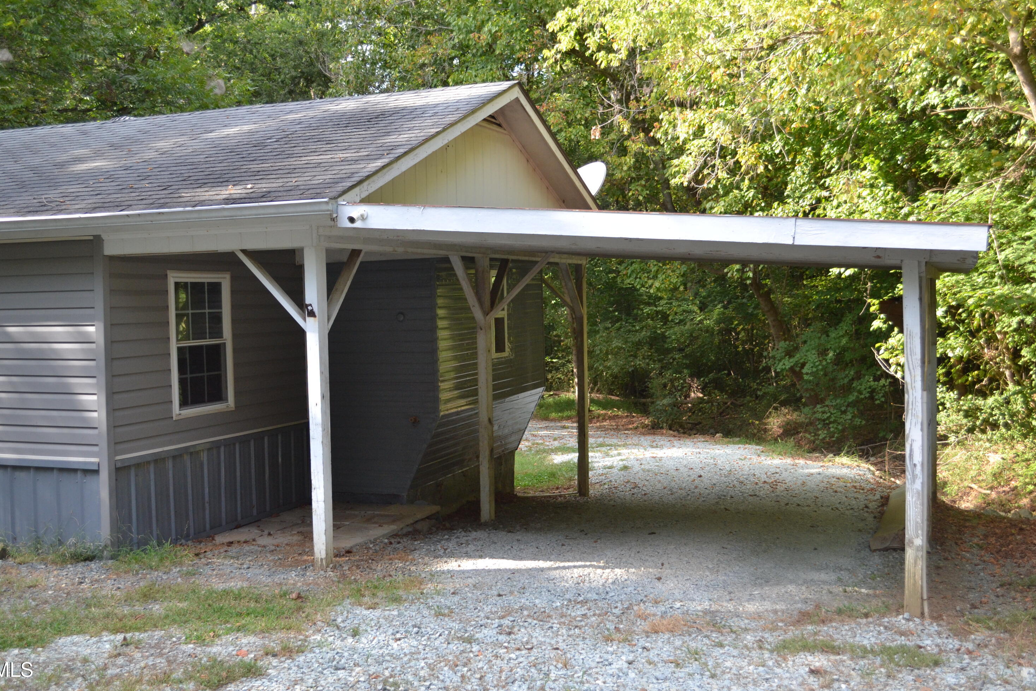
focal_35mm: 40
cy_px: 348
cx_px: 508
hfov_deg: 48.5
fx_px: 1151
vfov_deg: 33.4
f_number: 4.2
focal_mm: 26
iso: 560
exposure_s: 1/500
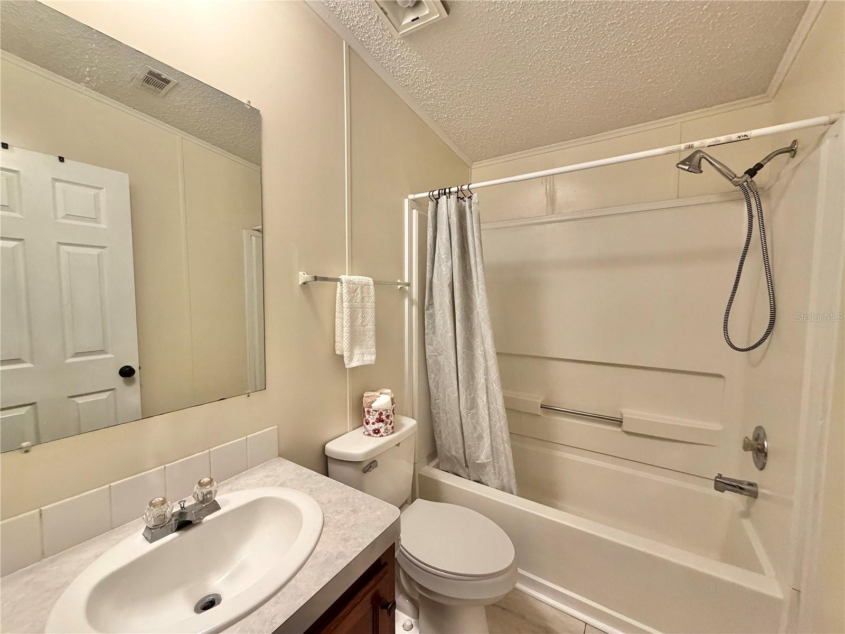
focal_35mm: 14
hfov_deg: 102.1
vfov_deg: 85.7
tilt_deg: -3.9
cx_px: 422
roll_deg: +1.3
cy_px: 317
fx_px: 342
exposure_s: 1/60
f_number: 2.2
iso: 400
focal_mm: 2.22
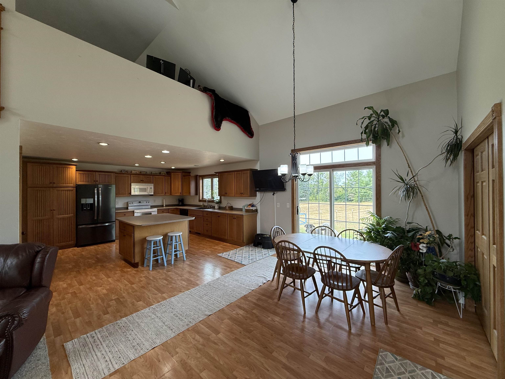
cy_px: 190
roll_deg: +0.5
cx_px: 252
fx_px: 204
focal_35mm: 14
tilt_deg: +0.4
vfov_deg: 85.7
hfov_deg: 102.1
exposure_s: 1/120
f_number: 2.2
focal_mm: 2.22
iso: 80
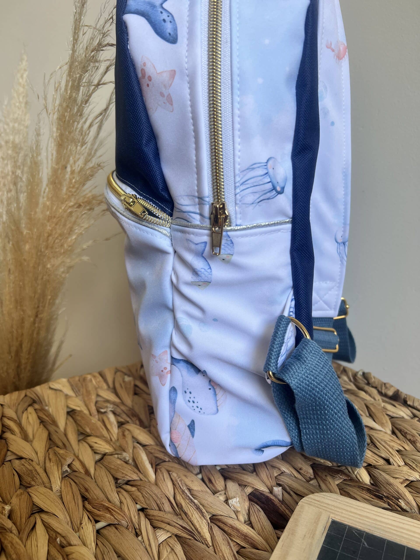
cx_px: 210
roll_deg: -1.5
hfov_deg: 53.1
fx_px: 421
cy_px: 280
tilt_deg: -14.0
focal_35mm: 26
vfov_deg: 67.3
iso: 40
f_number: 1.5
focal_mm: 5.7
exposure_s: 1/167
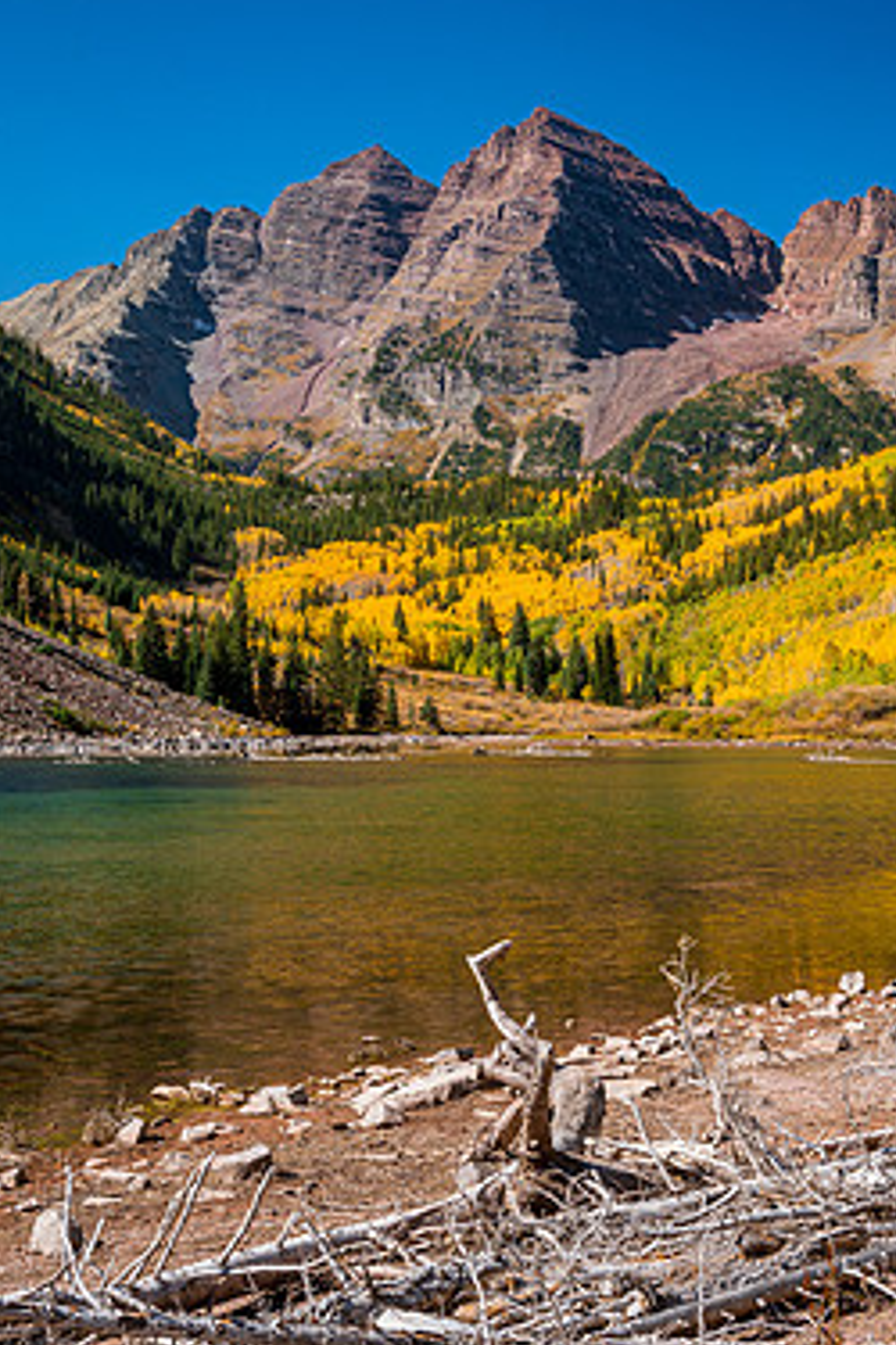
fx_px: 2016
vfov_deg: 36.9
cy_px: 725
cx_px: 466
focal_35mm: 54
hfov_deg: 25.1
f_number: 13
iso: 100
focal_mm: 30
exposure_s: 1/30
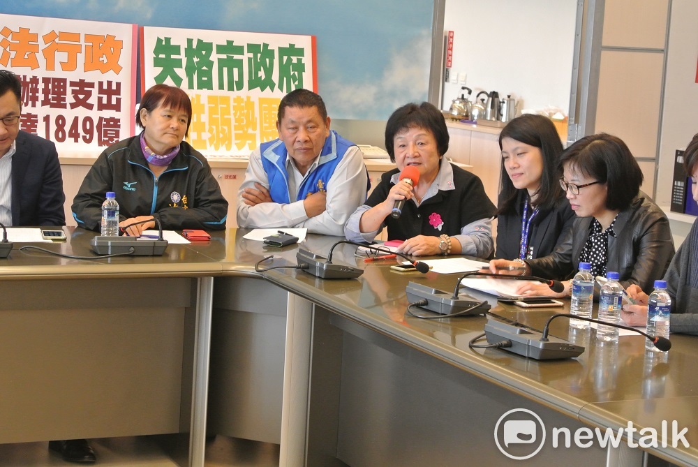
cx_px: 349
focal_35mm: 81
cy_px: 234
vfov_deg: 16.9
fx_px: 1572
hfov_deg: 25.0
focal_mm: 30
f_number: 5.6
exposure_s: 1/15
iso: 800
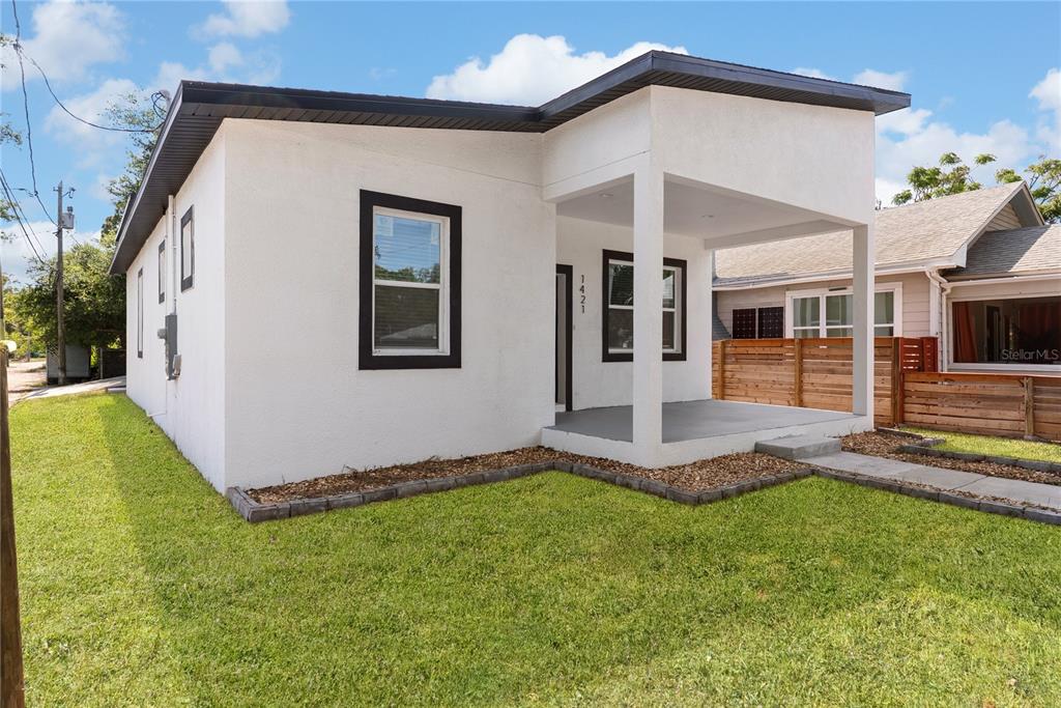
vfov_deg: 61.9
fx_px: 589
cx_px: 530
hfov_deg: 84.0
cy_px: 354
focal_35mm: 20
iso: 100
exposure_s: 1/40
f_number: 8
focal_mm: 20
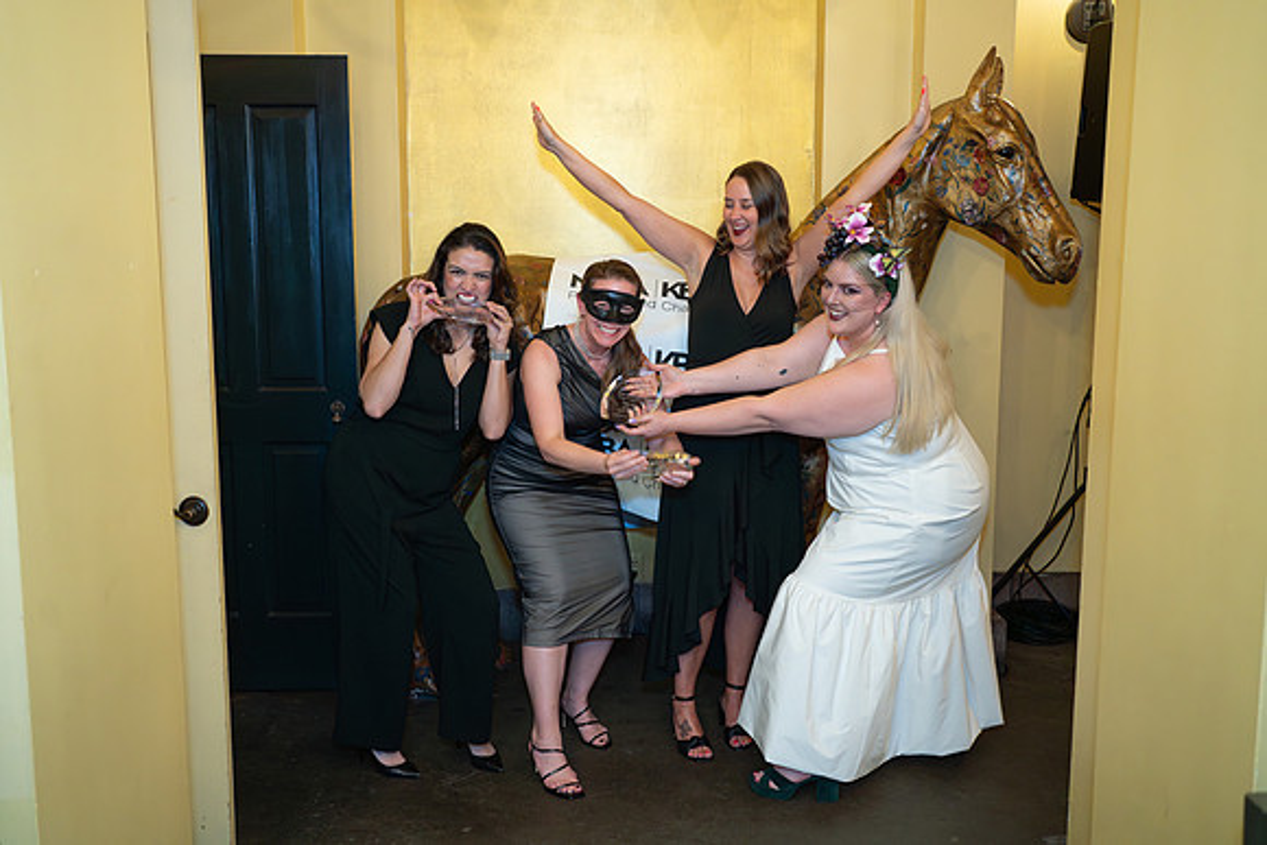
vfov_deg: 37.9
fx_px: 1232
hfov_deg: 54.4
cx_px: 634
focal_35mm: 35
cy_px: 422
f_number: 3.2
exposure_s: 1/100
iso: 800
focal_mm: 35
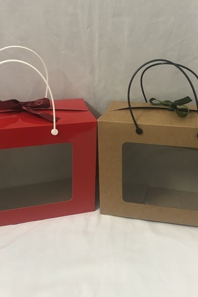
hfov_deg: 30.5
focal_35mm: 44
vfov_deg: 44.4
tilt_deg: -27.0
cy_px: 131
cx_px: 108
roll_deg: -2.1
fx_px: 363
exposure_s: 1/14
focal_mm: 3.99
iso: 100
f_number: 1.8
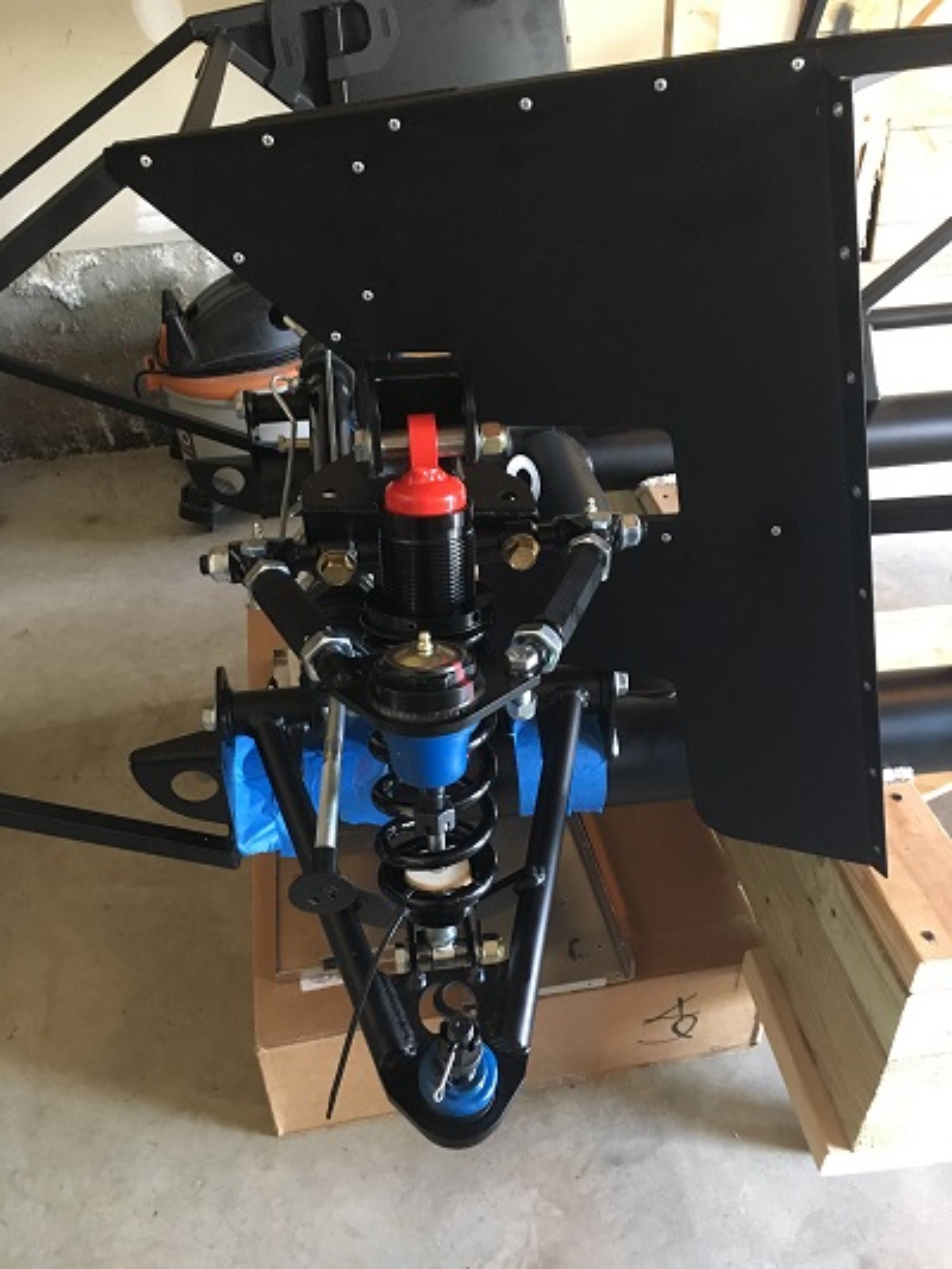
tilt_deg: -36.1
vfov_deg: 61.6
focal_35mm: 29
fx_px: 1063
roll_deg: +1.9
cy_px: 634
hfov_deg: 48.2
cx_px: 476
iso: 200
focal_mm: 4.15
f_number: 2.2
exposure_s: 1/15
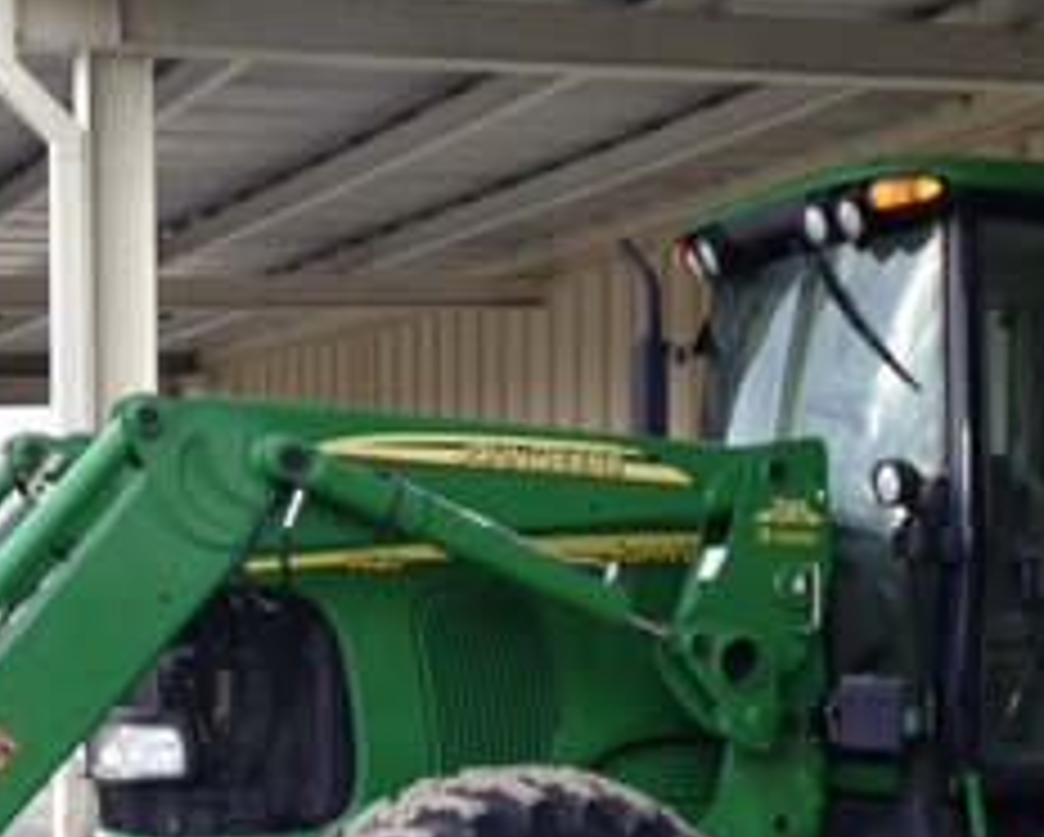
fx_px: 2474
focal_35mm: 80
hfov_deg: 23.8
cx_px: 662
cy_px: 724
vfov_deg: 18.9
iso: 64
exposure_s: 1/120
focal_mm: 4.28
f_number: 2.4
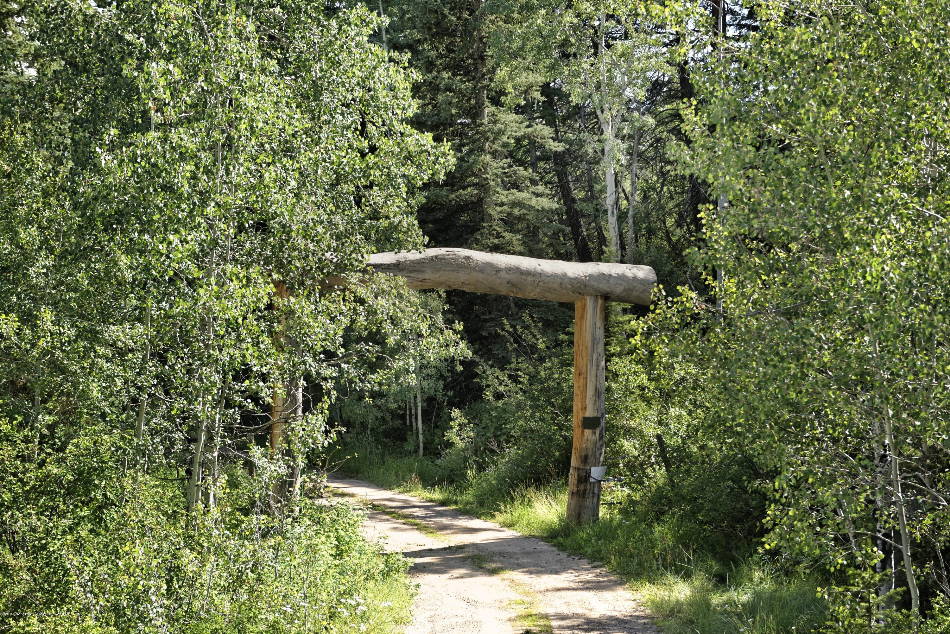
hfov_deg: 30.5
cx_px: 475
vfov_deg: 20.6
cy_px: 317
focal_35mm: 66
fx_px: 1742
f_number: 5.6
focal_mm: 66
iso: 800
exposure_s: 1/1000
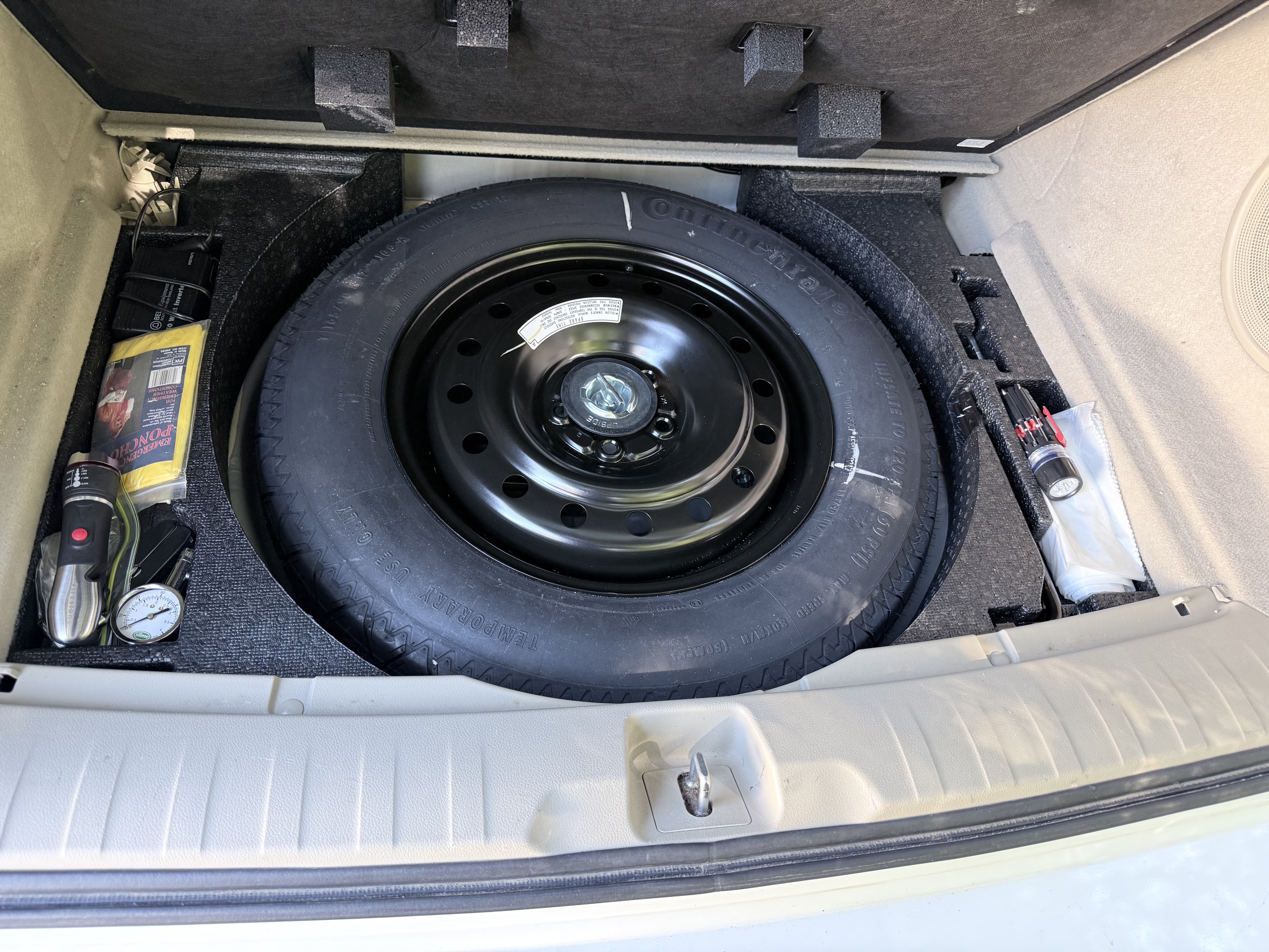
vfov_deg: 56.8
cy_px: 476
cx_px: 634
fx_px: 880
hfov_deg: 71.6
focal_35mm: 24
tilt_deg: -53.2
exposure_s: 1/75
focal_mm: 6.76
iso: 200
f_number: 1.78
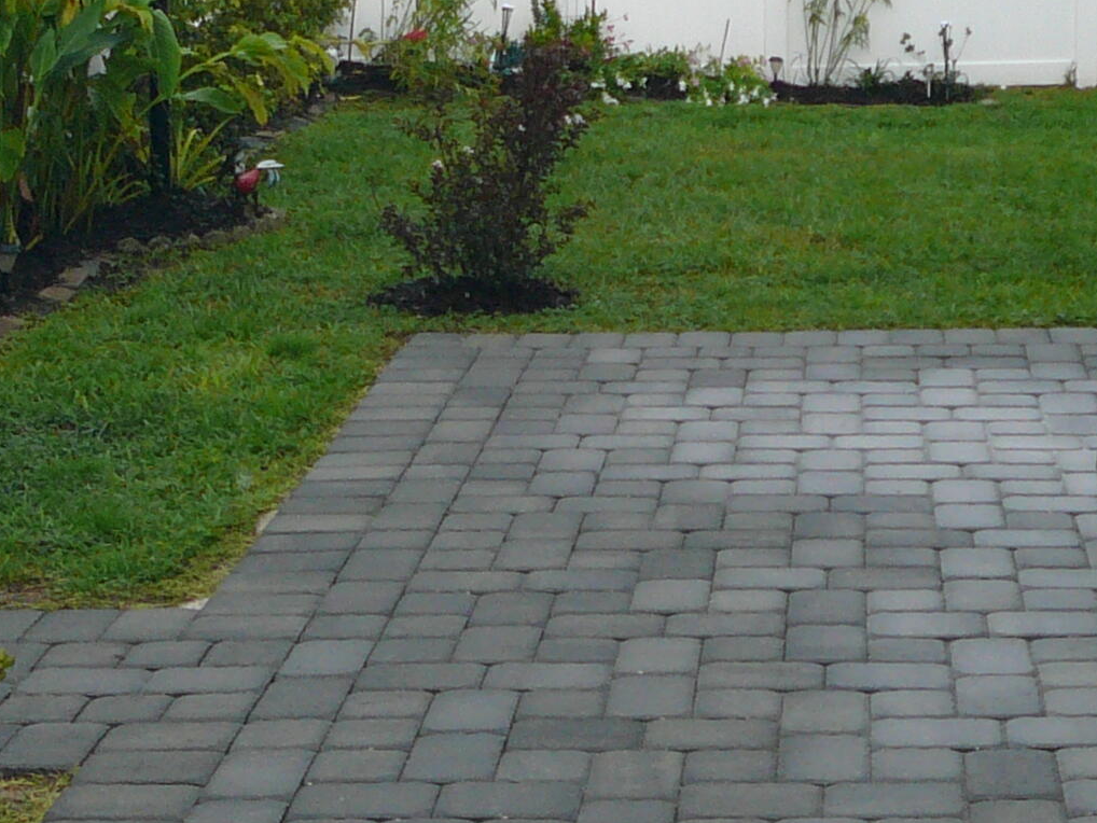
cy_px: 213
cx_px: 855
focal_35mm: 88
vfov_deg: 16.7
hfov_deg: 22.0
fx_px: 2789
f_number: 2.8
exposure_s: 1/50
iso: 100
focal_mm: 5.2
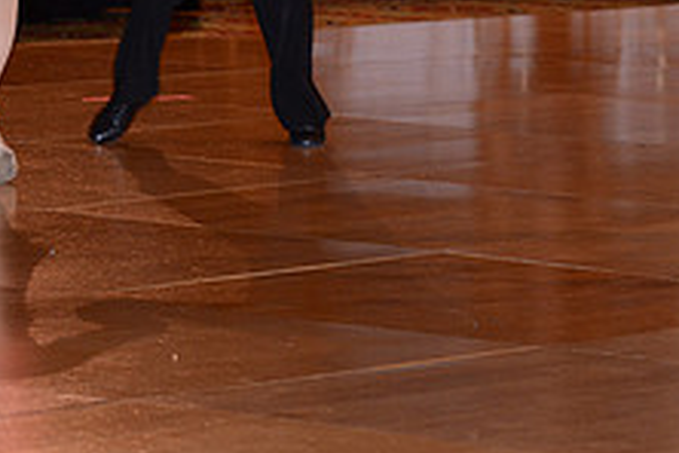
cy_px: -124
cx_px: 651
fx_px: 5526
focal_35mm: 293
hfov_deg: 7.0
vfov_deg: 4.7
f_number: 5.6
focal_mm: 112
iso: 1600
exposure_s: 1/200
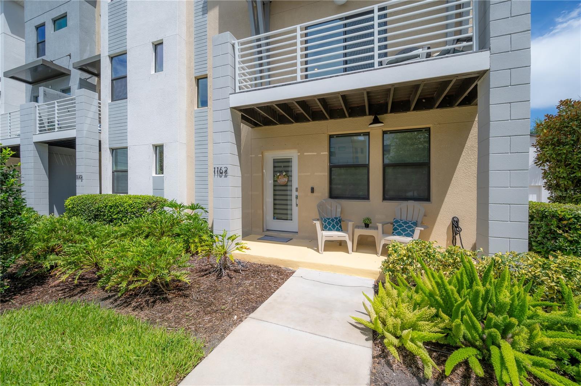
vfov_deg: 81.1
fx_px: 226
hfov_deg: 104.3
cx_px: 290
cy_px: 193
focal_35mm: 14
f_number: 10
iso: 320
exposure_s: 1/640
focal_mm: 14
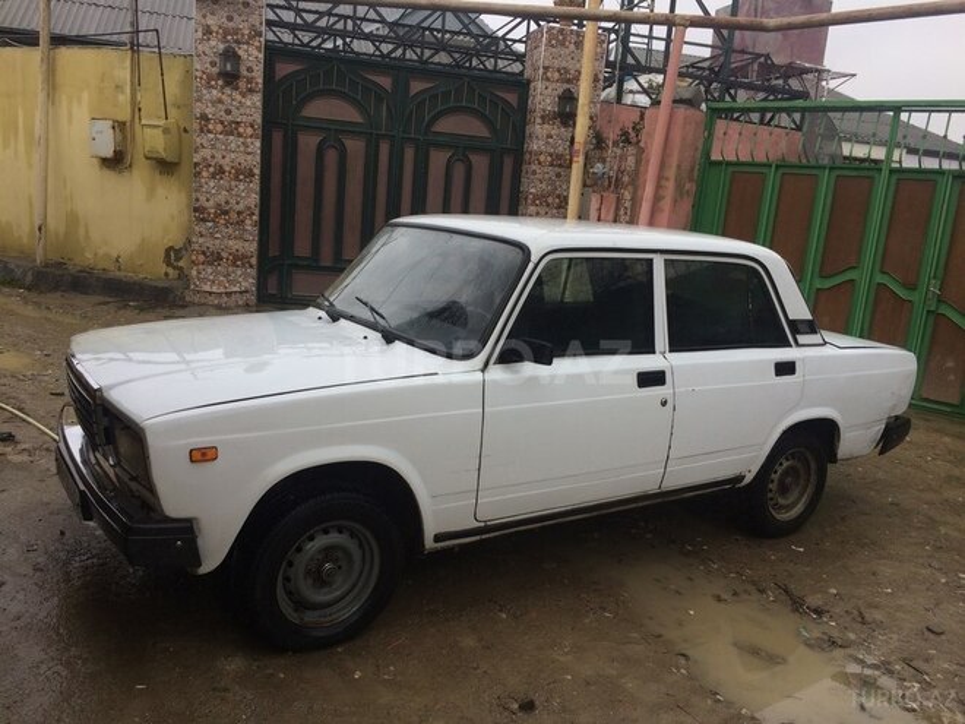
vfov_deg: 48.2
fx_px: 808
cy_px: 362
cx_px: 482
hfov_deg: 61.7
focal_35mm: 29
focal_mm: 4.15
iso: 32
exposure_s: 1/507
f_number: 2.2
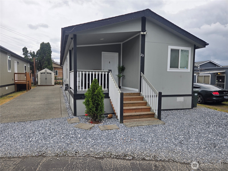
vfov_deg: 58.9
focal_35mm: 23
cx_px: 114
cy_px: 86
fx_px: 151
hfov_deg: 73.9
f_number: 1.8
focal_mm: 5.4
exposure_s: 1/1406
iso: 25
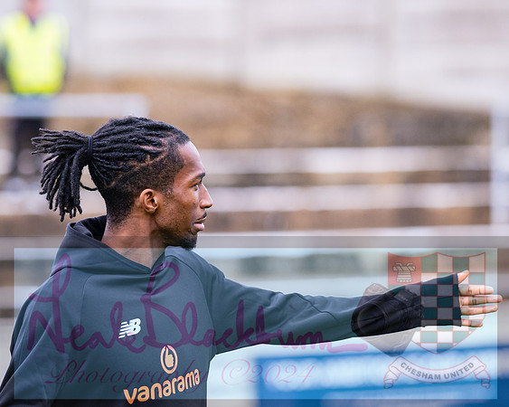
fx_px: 3587
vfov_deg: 6.5
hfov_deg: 8.1
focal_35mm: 238
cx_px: 203
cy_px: 194
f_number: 2
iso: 500
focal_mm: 135
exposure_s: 1/2000
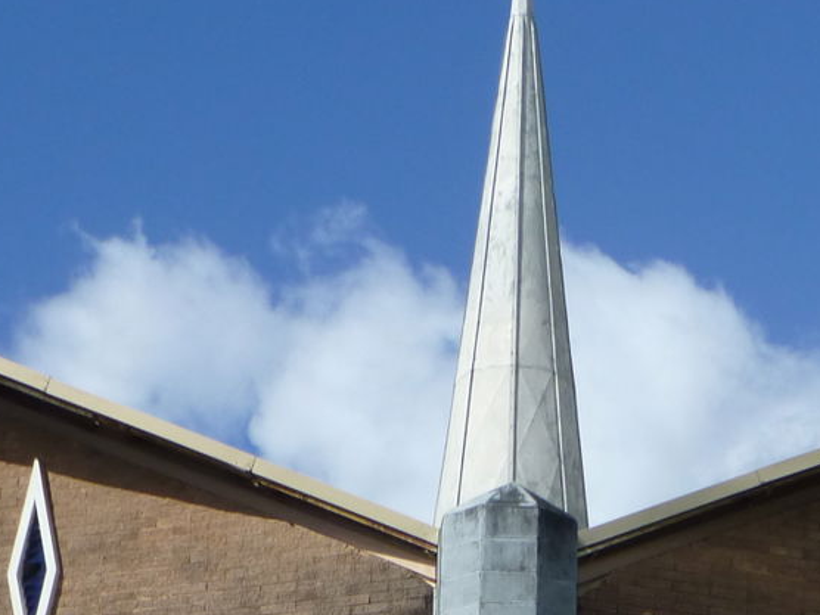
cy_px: 1019
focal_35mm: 152
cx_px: 357
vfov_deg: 9.4
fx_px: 3601
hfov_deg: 13.0
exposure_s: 1/1000
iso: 100
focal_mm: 7.9
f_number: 4.1
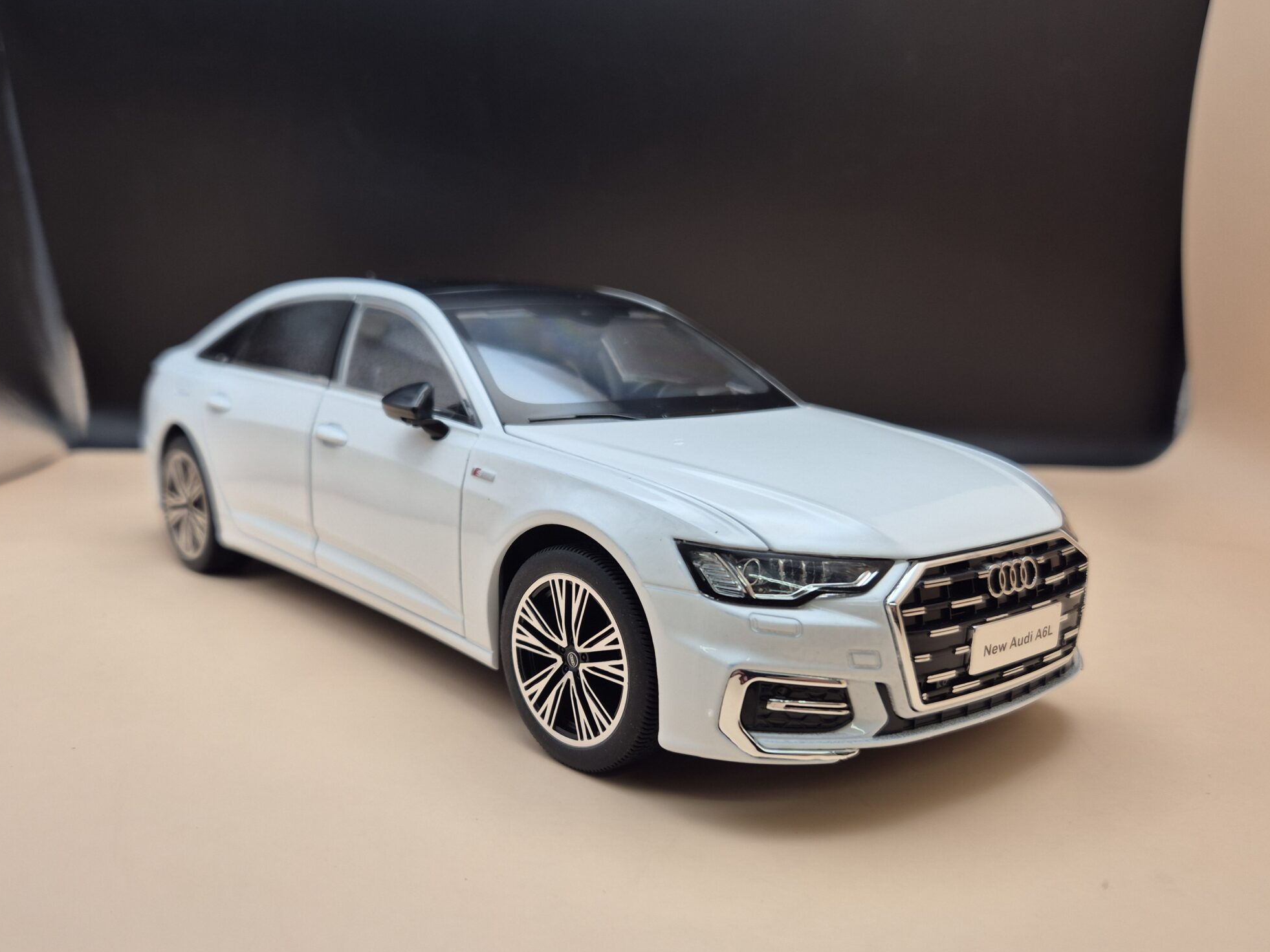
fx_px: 1101
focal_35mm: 30
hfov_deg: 59.9
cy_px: 524
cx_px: 580
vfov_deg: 46.7
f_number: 1.8
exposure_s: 1/112
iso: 25
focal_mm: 5.4
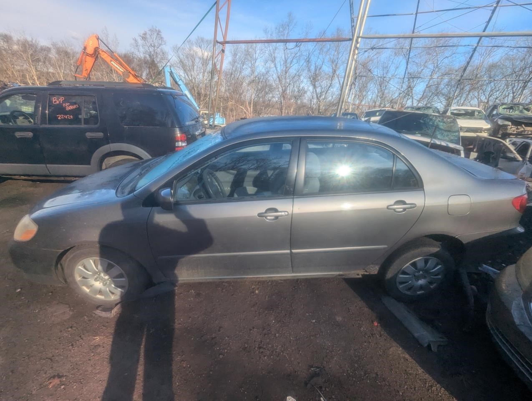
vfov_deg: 78.2
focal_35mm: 16
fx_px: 246
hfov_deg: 94.4
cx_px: 266
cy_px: 200
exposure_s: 1/1081
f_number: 2.2
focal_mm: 2.35
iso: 50
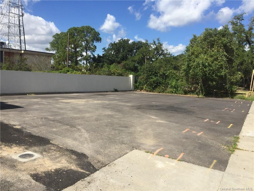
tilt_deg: -4.3
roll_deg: -3.2
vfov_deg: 48.2
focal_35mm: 29
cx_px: 127
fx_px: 213
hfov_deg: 61.7
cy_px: 96
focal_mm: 4.15
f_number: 2.2
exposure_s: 1/2475
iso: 32
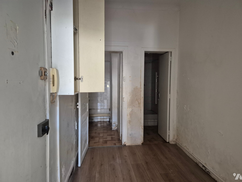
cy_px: 91
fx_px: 161
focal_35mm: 23
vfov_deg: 58.9
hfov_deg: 73.9
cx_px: 121
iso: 1250
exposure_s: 1/100
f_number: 1.8
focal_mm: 5.4
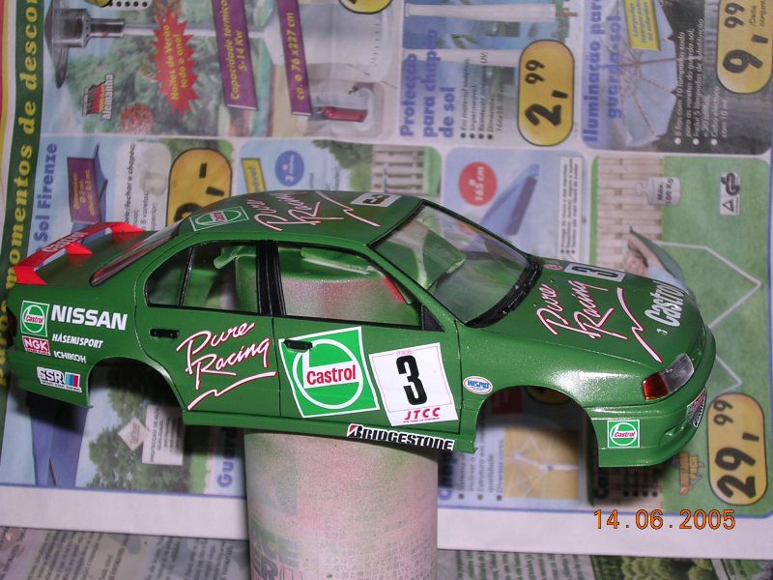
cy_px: 290
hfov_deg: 32.2
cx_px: 386
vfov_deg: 24.4
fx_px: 1340
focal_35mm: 60
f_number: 3.4
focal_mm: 9.1
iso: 100
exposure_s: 1/60.1
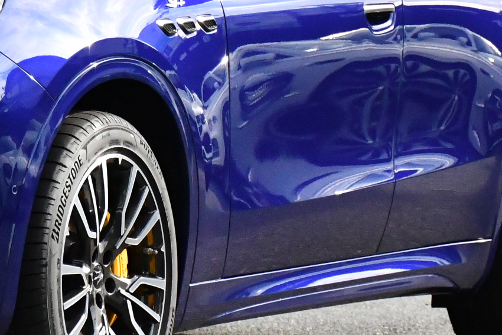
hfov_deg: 7.4
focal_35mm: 275
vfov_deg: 5.0
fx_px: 3835
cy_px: -79
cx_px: -57
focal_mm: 56
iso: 2800
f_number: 6.3
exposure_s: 1/8000
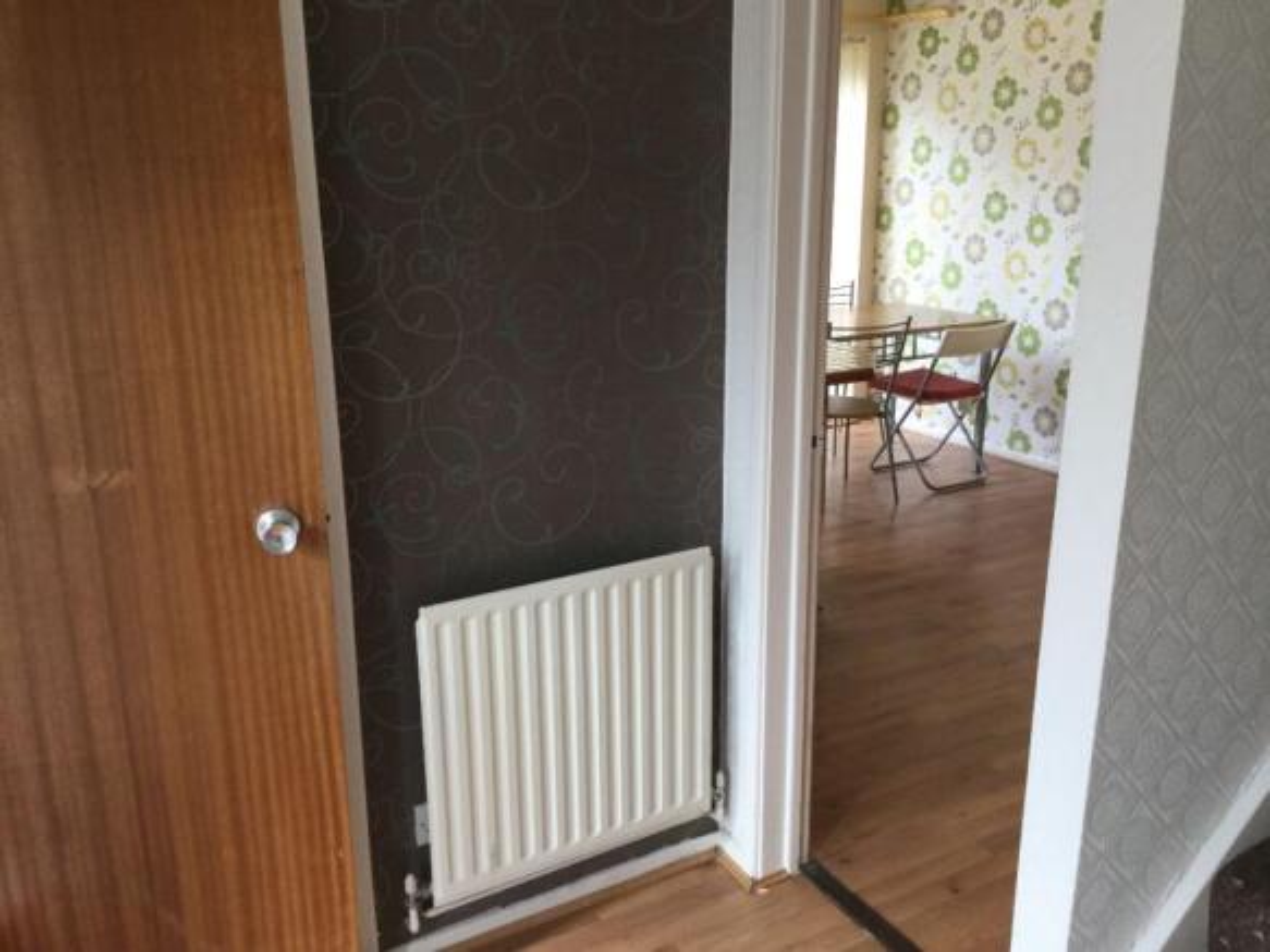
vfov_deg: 45.4
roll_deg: -0.6
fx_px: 1137
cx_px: 635
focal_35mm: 31
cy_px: 476
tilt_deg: -16.2
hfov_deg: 58.4
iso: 32
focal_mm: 3.3
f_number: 2.4
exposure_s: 1/33
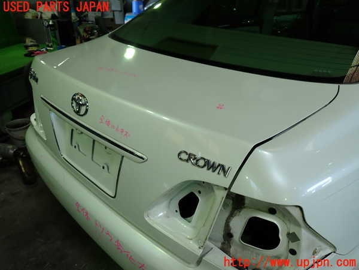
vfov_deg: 46.8
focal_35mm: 30
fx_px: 311
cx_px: 180
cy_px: 135
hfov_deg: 60.0
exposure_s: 1/80
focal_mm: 5.4
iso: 100
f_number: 2.3
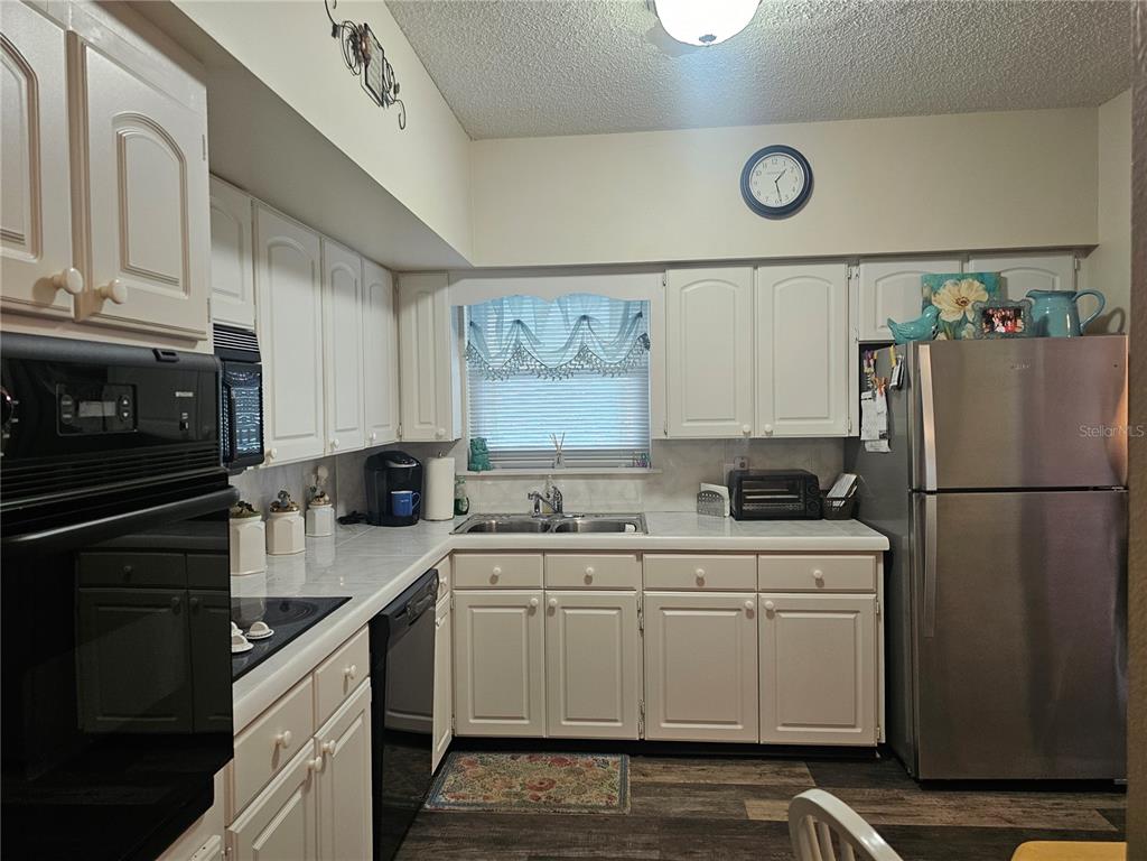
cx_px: 574
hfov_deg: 73.9
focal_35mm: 23
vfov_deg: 58.9
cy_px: 430
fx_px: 762
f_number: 1.7
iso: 320
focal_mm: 6.3
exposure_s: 1/120
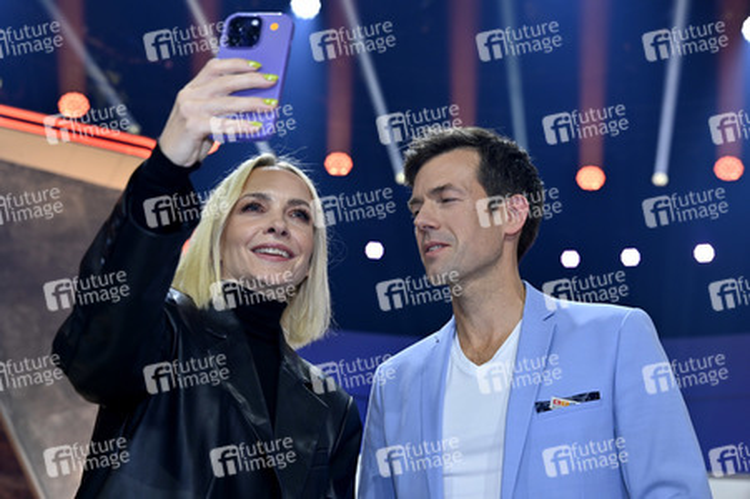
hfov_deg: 41.9
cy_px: 250
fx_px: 978
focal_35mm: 47
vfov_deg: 28.6
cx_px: 375
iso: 1000
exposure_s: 1/200
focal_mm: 47
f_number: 4
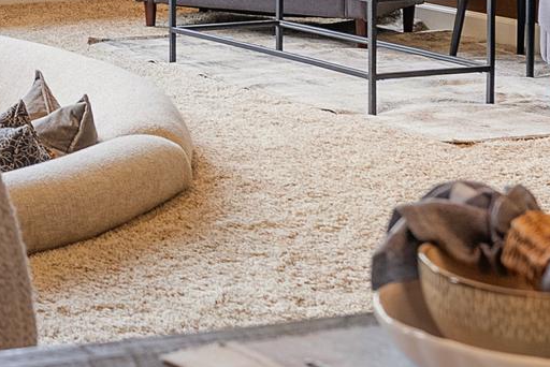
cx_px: -248
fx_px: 1957
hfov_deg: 15.0
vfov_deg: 10.2
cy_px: -254
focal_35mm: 128
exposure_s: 1/15
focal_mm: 32
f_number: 6.3
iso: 320
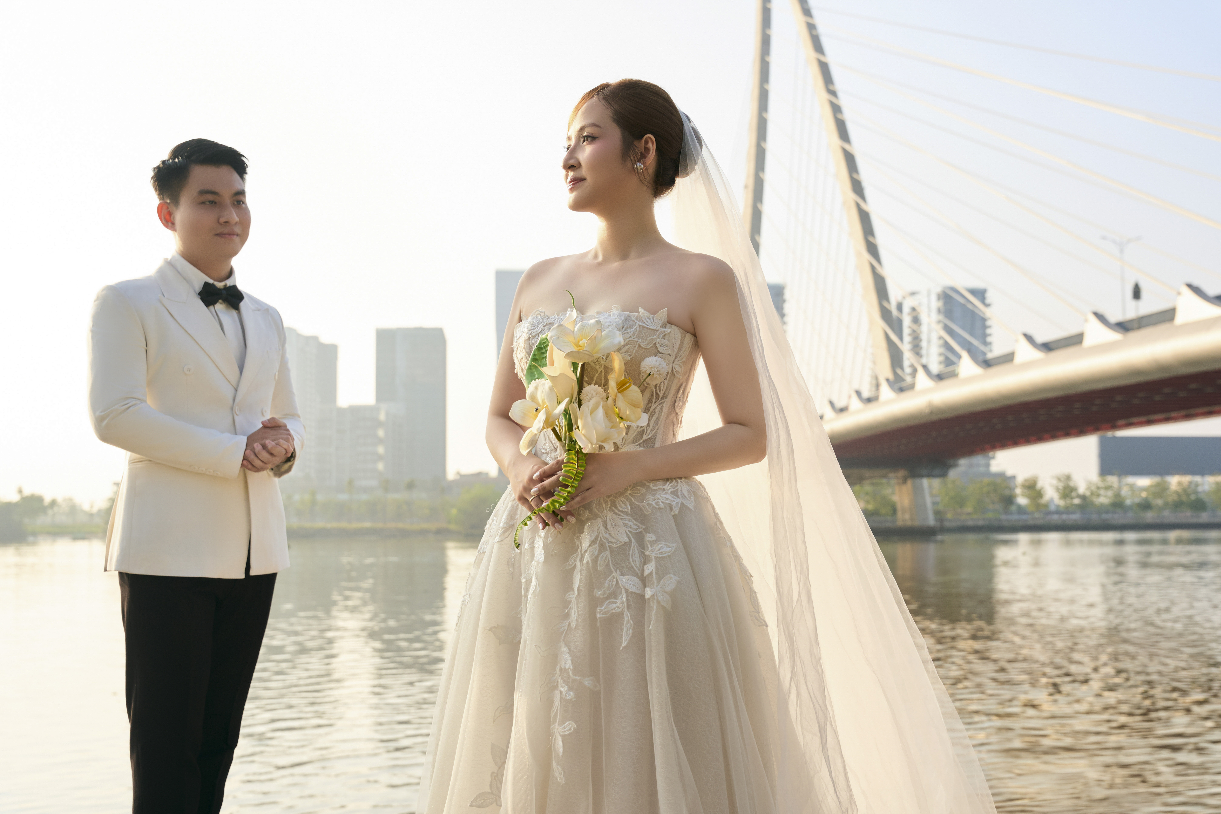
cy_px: 407
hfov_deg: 51.0
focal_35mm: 38
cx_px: 610
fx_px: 1279
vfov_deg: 35.3
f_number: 4.5
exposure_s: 1/1600
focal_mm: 37.7
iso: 500
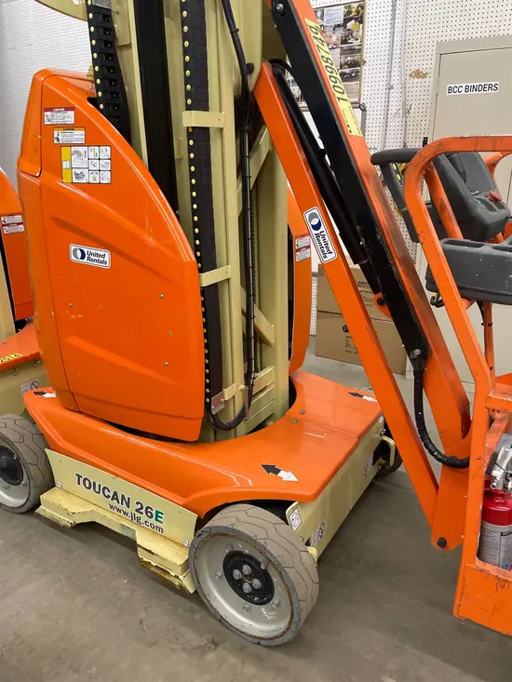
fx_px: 513
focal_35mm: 26
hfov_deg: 53.1
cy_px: 341
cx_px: 256
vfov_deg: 67.3
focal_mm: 4.2
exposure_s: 1/60
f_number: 1.6
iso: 200
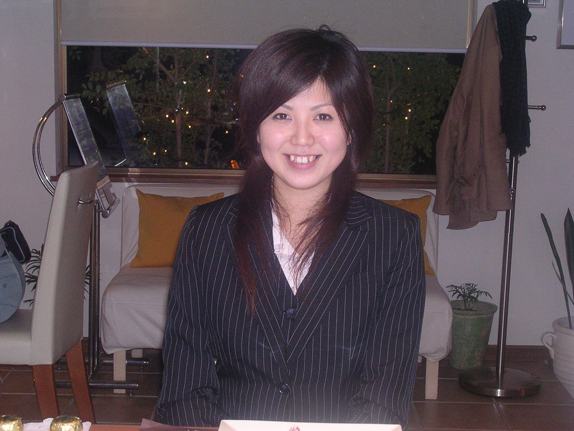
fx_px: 1194
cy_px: 216
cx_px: 287
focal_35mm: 72
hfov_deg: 27.0
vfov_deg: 20.4
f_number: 3.7
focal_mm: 10.9
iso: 400
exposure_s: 1/60.1
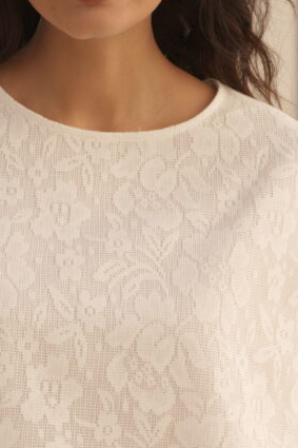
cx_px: 82
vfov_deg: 18.8
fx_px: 1317
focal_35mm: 106
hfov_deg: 12.9
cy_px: 439
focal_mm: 50
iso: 200
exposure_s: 1/125
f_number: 9
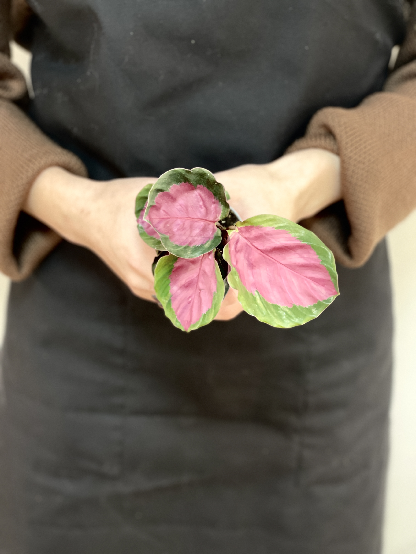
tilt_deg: -32.8
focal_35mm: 64
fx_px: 1025
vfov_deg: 30.3
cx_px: 208
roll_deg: +0.9
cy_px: 277
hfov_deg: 22.9
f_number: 2.2
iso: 200
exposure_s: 1/33
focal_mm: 7.5
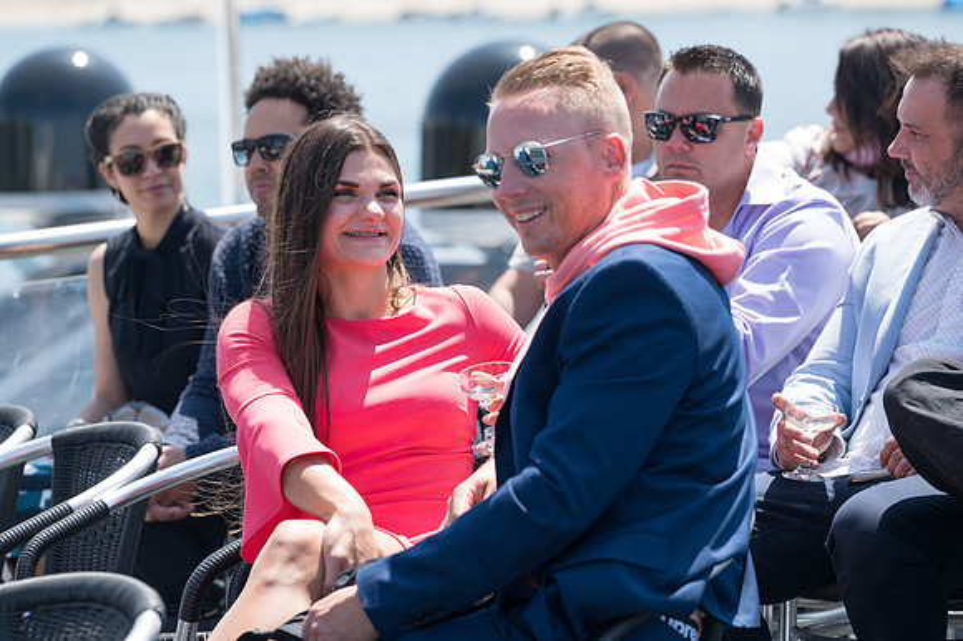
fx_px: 4411
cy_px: 320
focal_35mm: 165
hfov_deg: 12.5
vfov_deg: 8.3
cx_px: 482
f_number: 5.6
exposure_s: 1/1600
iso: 640
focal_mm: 165
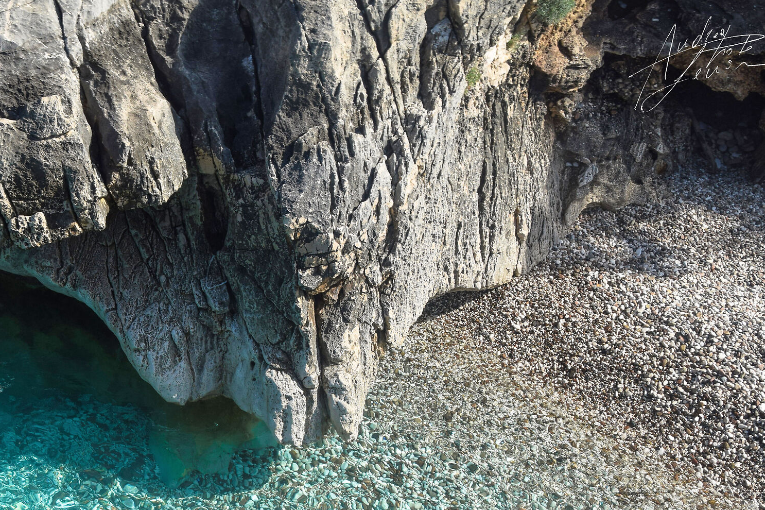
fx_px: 1338
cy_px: 390
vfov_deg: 21.4
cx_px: 204
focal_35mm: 63
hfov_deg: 31.4
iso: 220
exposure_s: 1/250
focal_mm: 26
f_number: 8
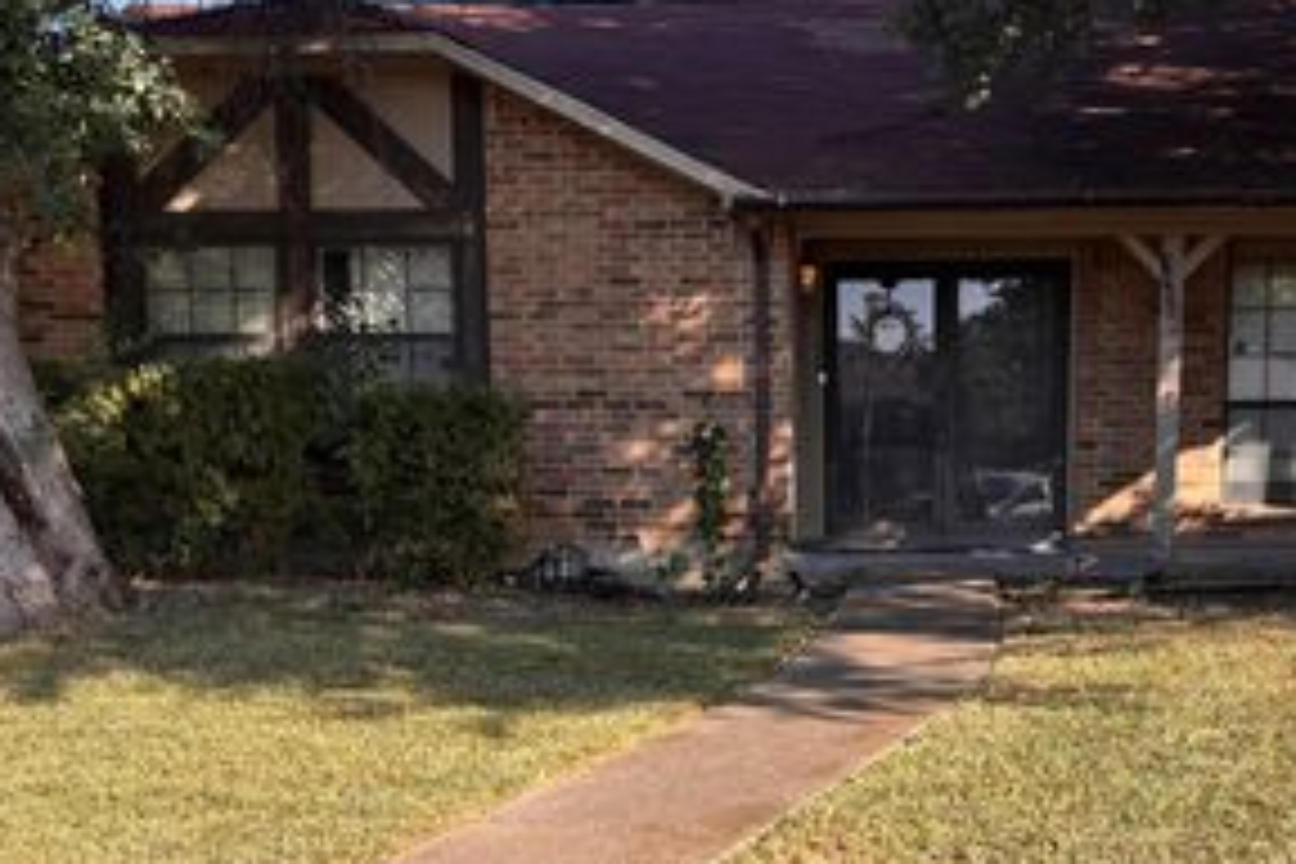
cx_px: 819
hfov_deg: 41.6
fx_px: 1692
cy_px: 695
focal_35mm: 47
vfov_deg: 28.0
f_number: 1.6
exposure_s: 1/1164
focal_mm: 5.96
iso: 50
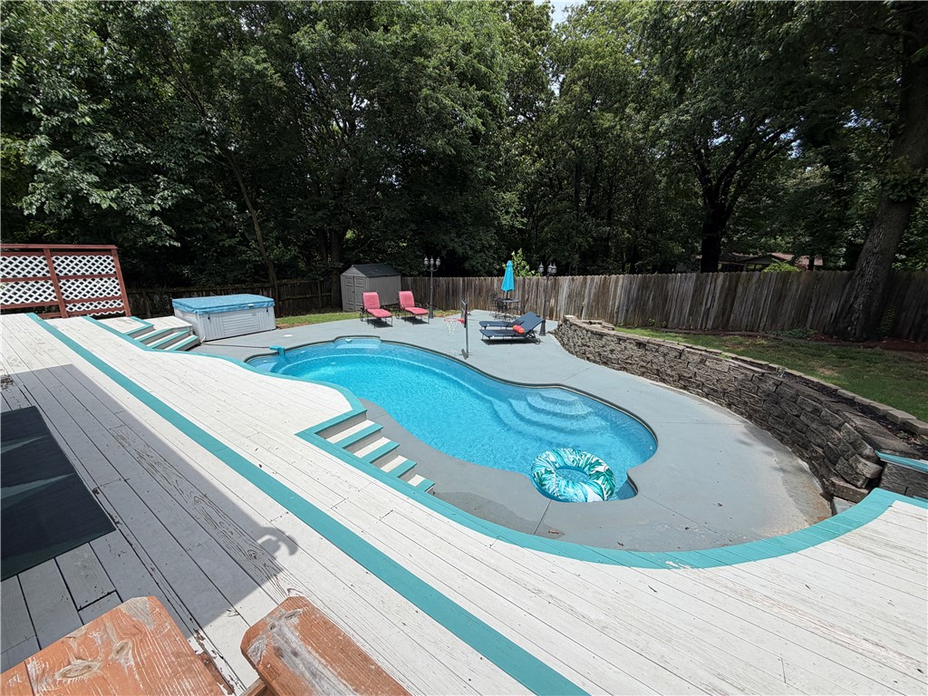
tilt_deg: -15.6
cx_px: 464
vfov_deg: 85.7
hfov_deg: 102.1
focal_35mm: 14
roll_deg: -1.4
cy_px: 348
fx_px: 375
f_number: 2.2
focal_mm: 2.22
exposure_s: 1/789
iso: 20
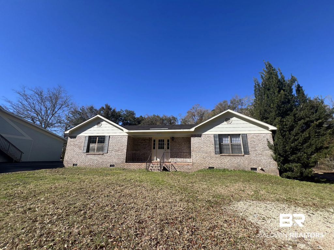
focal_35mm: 13
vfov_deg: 89.9
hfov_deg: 106.2
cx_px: 167
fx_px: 125
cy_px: 125
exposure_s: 1/1400
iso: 32
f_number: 1.8
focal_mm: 1.57
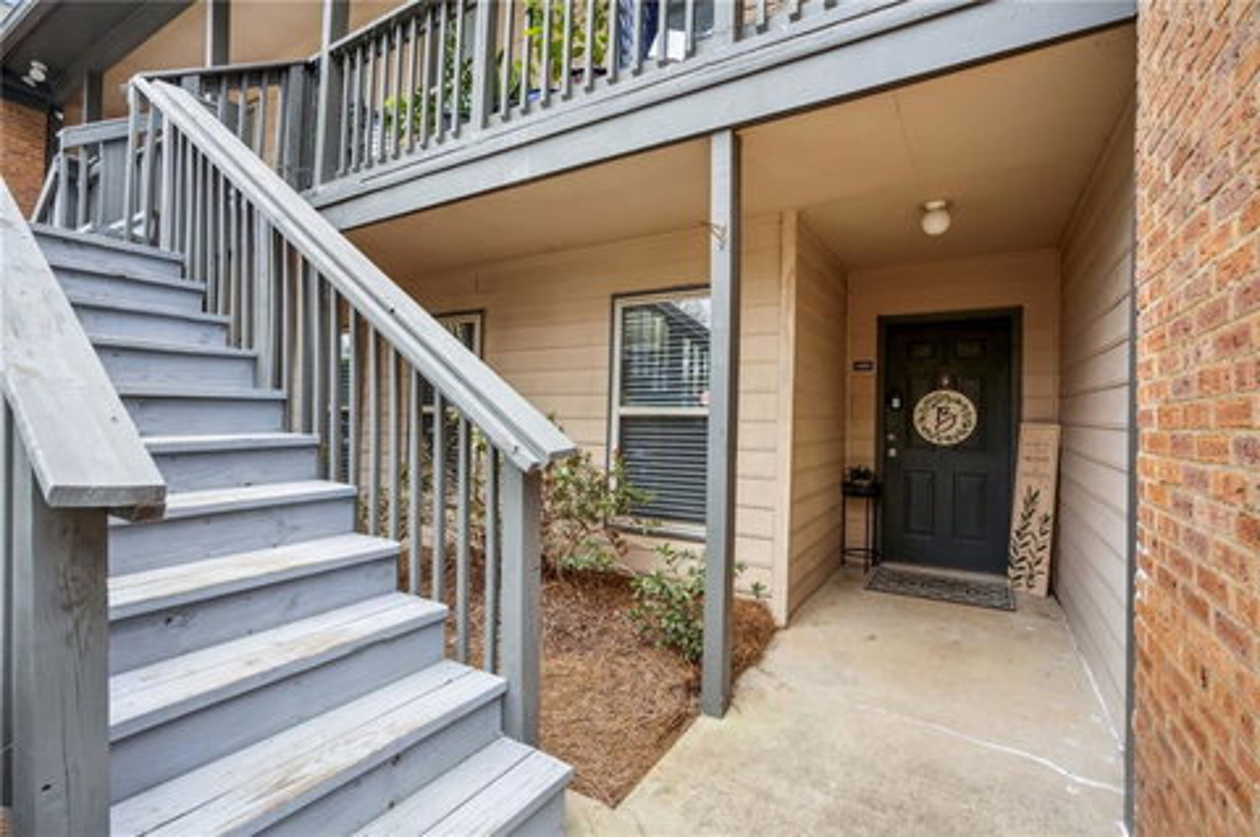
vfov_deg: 73.6
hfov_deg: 96.8
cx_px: 630
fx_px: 559
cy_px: 418
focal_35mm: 16
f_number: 5.6
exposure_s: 1/100
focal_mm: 16
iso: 100
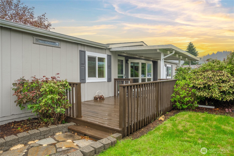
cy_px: 78
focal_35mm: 23
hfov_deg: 76.1
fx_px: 150
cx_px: 117
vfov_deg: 55.2
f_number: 7.1
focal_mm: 23
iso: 160
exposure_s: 1/30
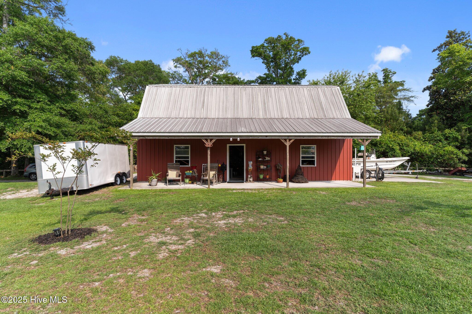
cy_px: 157
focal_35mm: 17
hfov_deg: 93.3
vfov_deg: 70.4
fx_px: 223
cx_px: 236
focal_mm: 17
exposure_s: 1/320
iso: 125
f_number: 7.1
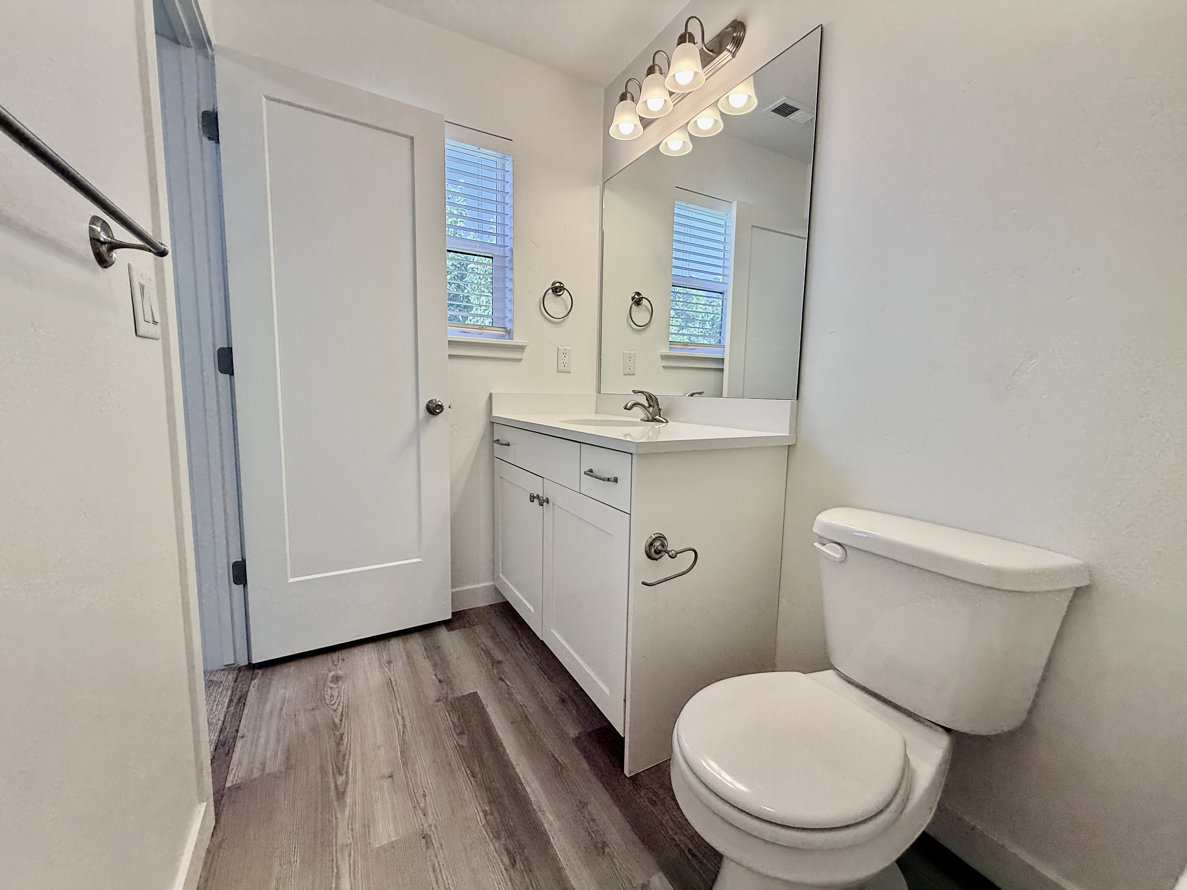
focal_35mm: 14
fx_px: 480
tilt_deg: -6.4
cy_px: 445
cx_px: 594
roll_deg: -1.1
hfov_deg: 102.1
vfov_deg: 85.7
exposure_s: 1/120
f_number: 2.2
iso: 64
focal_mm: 2.22
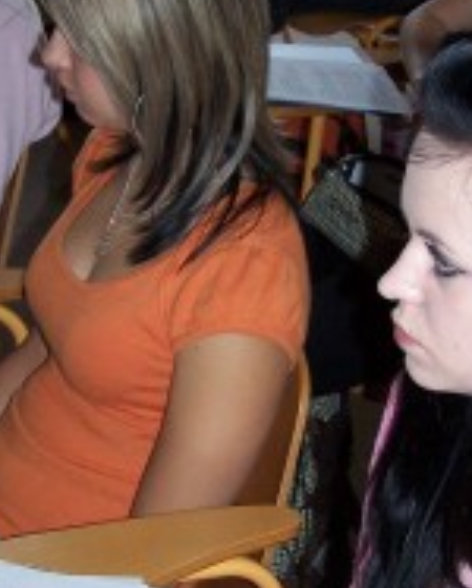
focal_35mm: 99
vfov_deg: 19.3
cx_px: 209
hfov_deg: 15.6
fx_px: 1726
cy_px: 336
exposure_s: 1/60
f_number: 2.8
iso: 140
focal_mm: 6.3
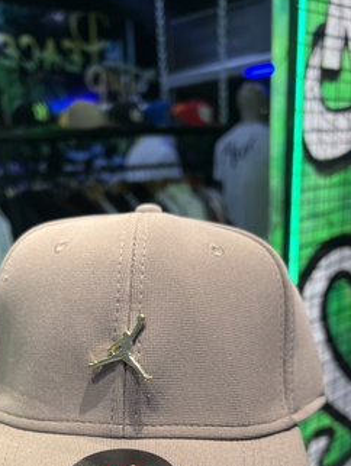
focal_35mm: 43
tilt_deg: -19.2
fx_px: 581
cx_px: 142
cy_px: 376
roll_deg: +3.3
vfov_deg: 41.8
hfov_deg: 33.5
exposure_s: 1/100
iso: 80
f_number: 1.5
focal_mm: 5.7
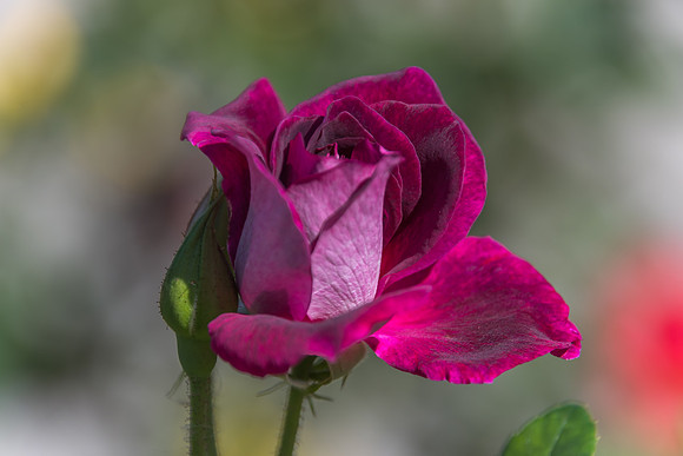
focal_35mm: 300
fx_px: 5693
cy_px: 228
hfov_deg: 6.9
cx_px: 342
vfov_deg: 4.6
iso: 100
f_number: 5.6
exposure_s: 1/800
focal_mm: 200
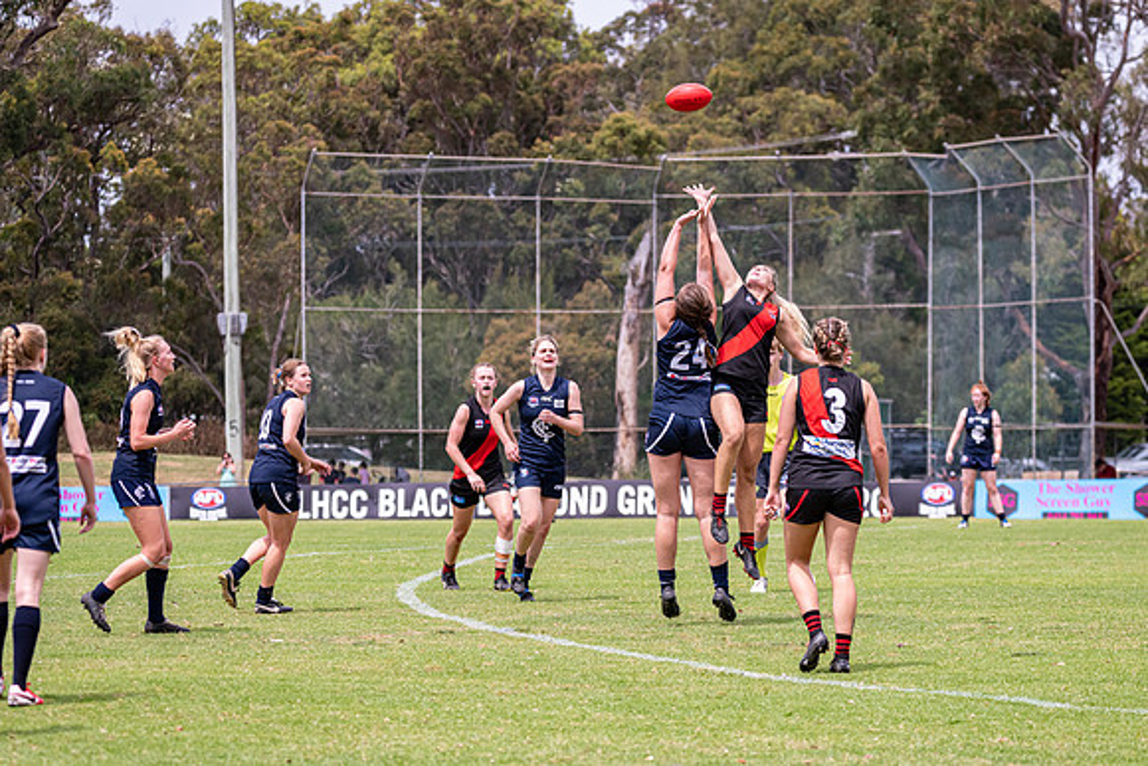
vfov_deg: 8.0
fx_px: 5451
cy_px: 403
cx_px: 649
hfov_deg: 12.0
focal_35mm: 171
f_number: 6.3
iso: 800
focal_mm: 150
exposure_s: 1/2500
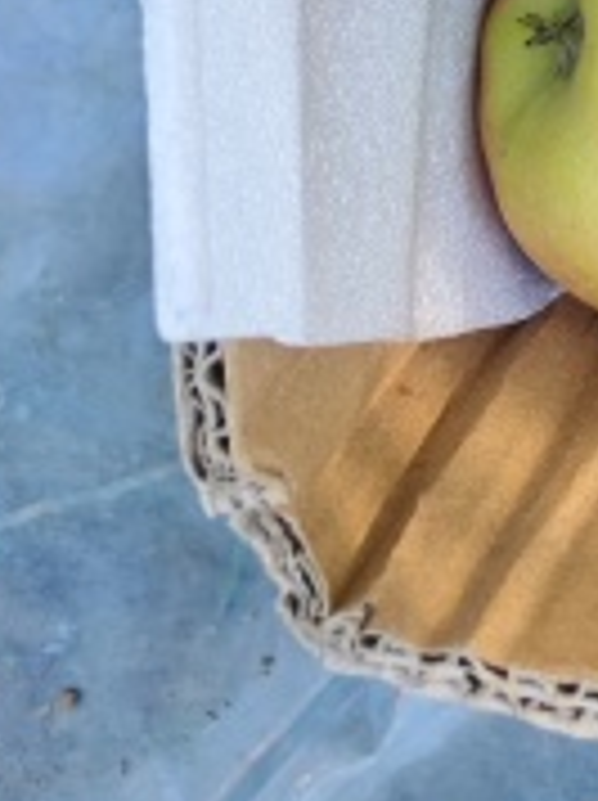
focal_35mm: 138
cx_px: 1659
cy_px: -1474
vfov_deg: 10.7
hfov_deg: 9.1
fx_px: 3186
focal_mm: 6.45
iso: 58
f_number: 1.68
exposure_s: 1/100
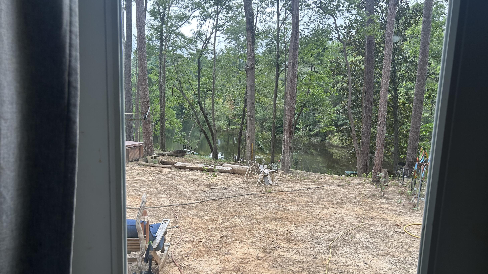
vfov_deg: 40.0
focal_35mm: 29
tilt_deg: -10.8
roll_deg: -1.3
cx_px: 247
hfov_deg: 66.1
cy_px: 168
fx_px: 375
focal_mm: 5.7
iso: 50
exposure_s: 1/461
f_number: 1.5
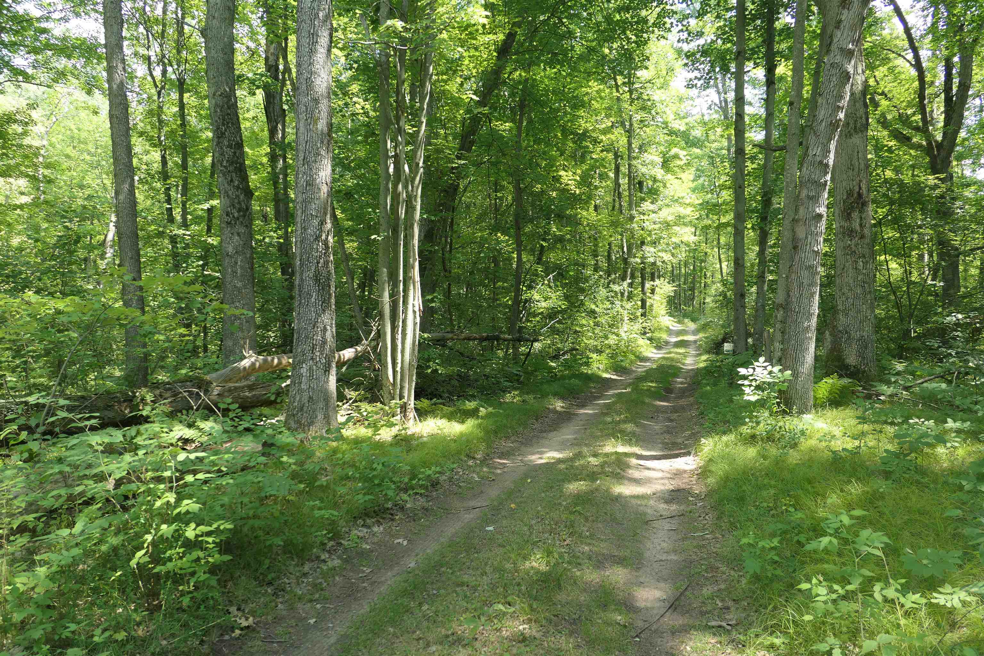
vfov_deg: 53.1
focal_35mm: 24
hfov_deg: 73.7
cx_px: 492
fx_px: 656
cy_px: 328
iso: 125
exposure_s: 1/160
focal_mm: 8.8
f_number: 2.8
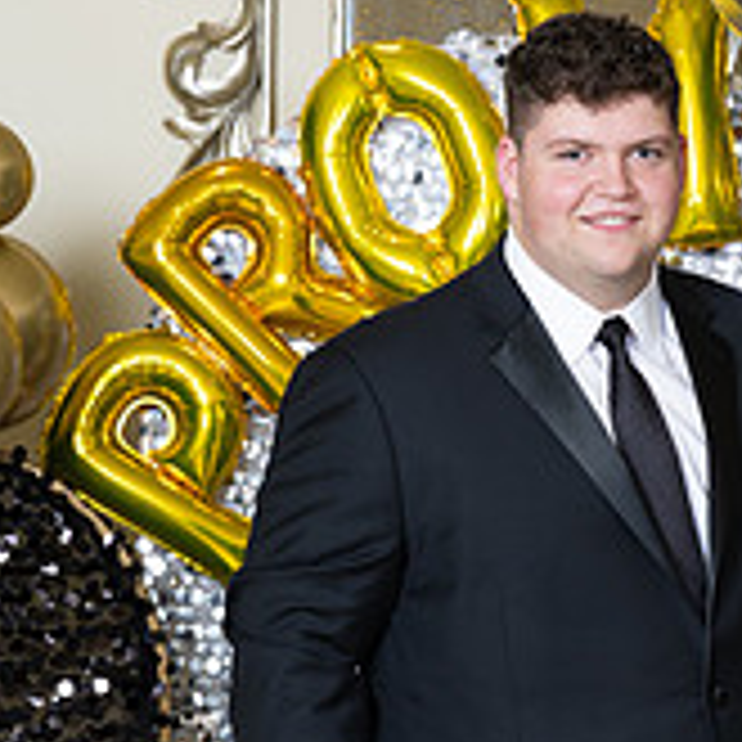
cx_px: 634
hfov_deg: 5.6
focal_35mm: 313
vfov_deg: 5.6
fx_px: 7591
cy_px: 558
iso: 320
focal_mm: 135
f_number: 8
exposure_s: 1/100
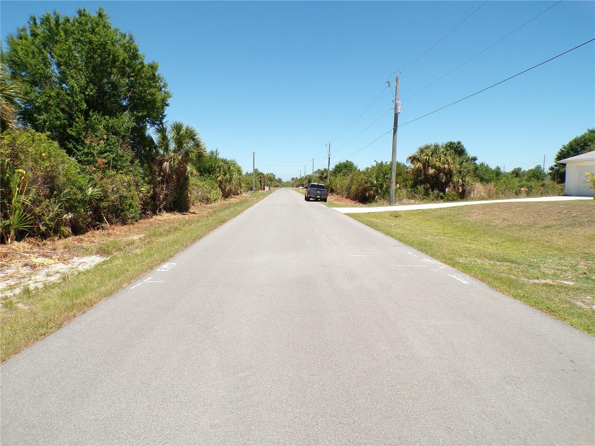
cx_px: 298
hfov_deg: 71.6
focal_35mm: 24
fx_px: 413
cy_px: 223
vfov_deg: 56.8
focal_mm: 4.3
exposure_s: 1/550
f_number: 4.4
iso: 100
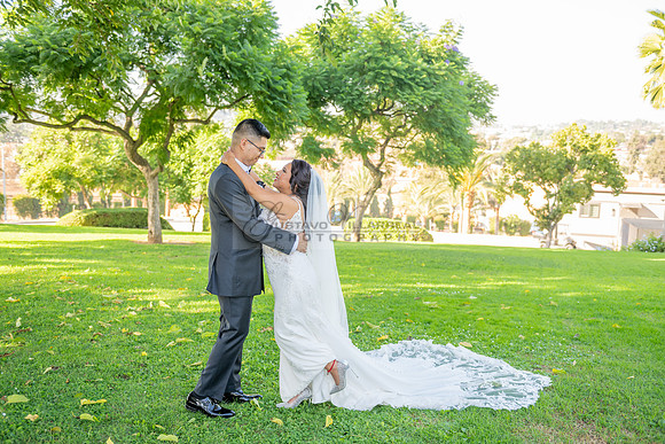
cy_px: 222
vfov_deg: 38.9
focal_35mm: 34
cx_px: 332
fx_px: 628
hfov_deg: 55.8
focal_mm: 34
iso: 200
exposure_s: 1/200
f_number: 3.5
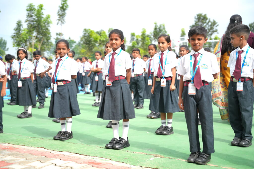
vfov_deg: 27.1
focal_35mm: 50
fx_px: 352
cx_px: 127
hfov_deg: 39.7
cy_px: 84
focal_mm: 49.9
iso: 500
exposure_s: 1/6000
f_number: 2.8
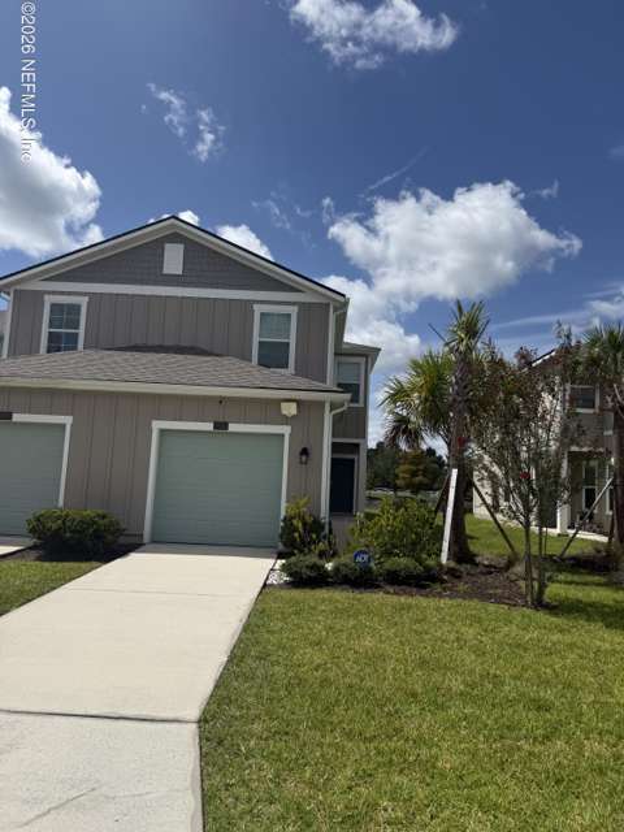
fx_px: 577
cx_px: 312
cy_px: 416
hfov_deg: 56.8
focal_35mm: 24
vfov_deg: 71.6
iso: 80
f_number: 1.78
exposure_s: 1/9091
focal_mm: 6.76
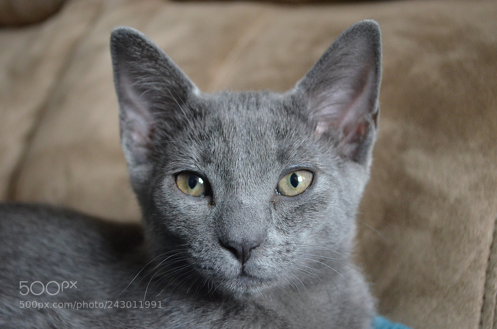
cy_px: 164
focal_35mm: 48
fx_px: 661
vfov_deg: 27.9
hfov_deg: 41.2
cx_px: 248
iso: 3200
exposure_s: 1/30
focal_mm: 32
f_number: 4.8
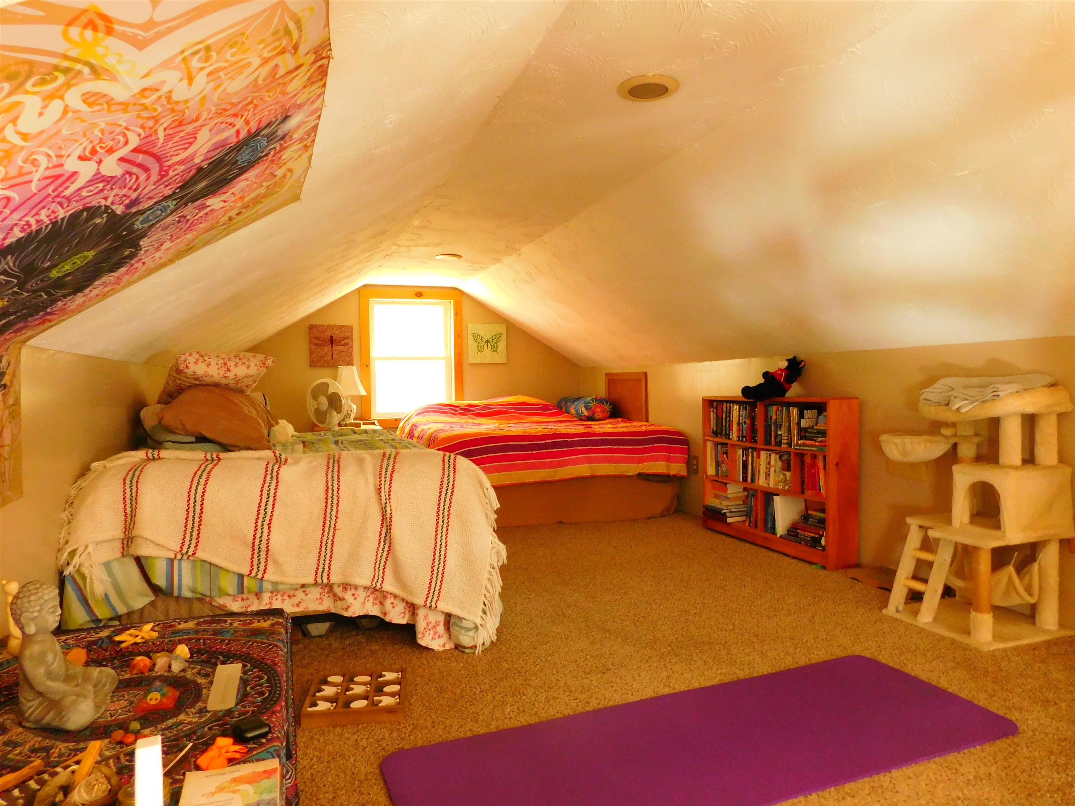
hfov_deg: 73.9
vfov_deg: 58.9
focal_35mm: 23
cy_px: 403
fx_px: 714
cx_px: 538
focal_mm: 4
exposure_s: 1/8
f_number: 3
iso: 500
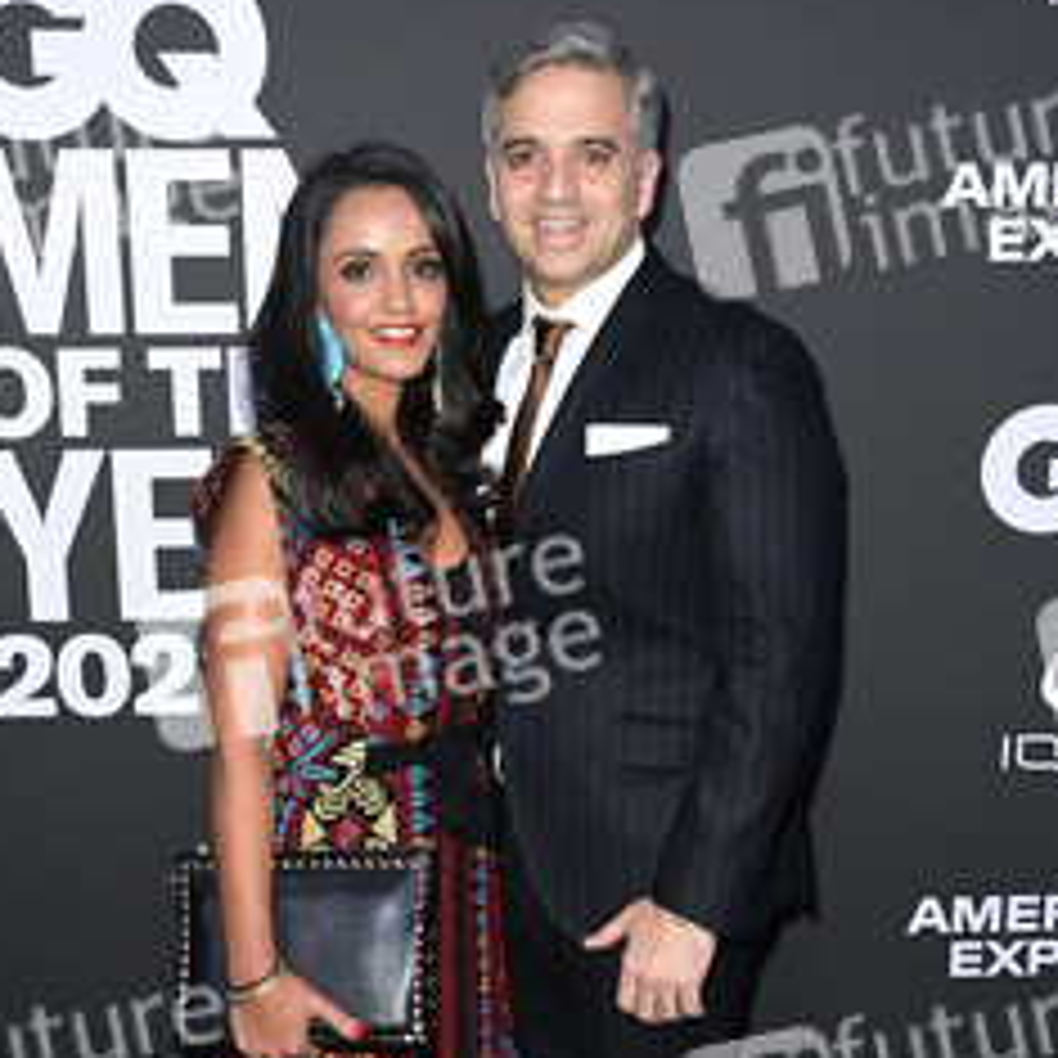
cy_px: 869
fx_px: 1798
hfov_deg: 32.8
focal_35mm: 52
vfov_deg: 31.8
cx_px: 500
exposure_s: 1/250
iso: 1000
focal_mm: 36
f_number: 5.6
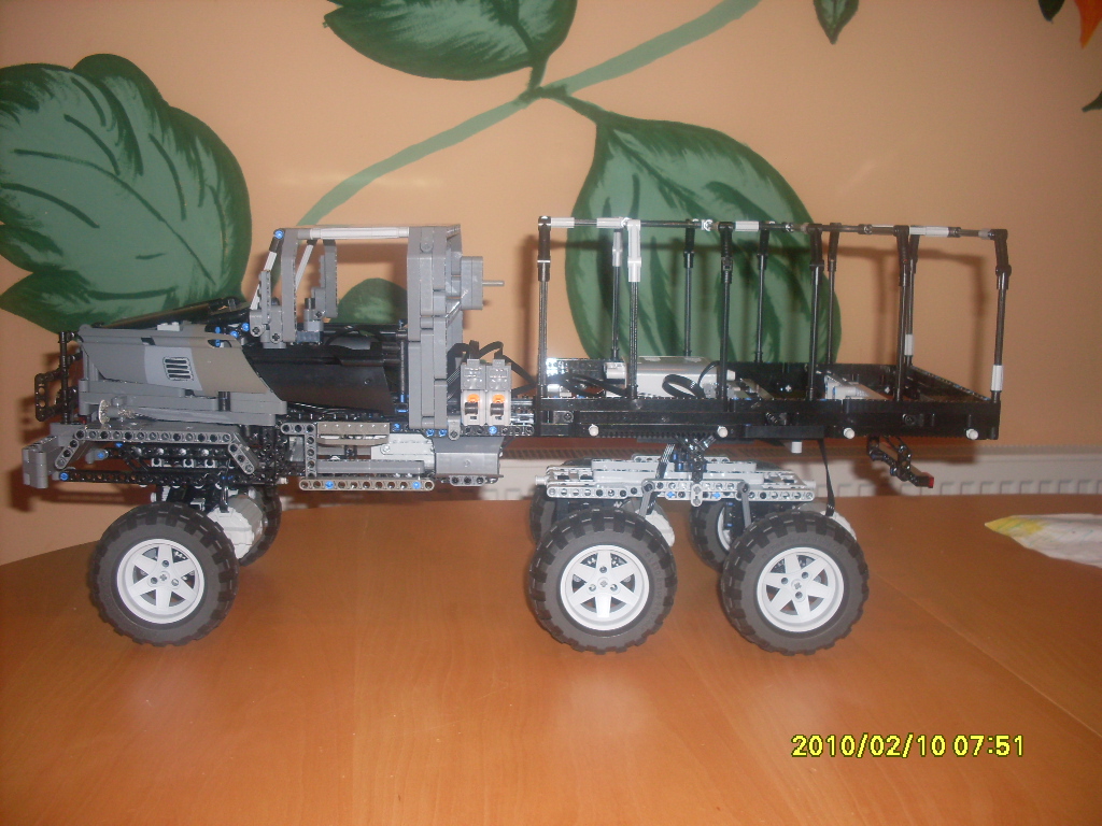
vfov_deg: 37.7
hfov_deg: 49.0
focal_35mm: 38
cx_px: 551
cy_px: 413
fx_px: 1210
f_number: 2.8
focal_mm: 6.3
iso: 100
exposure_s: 1/45
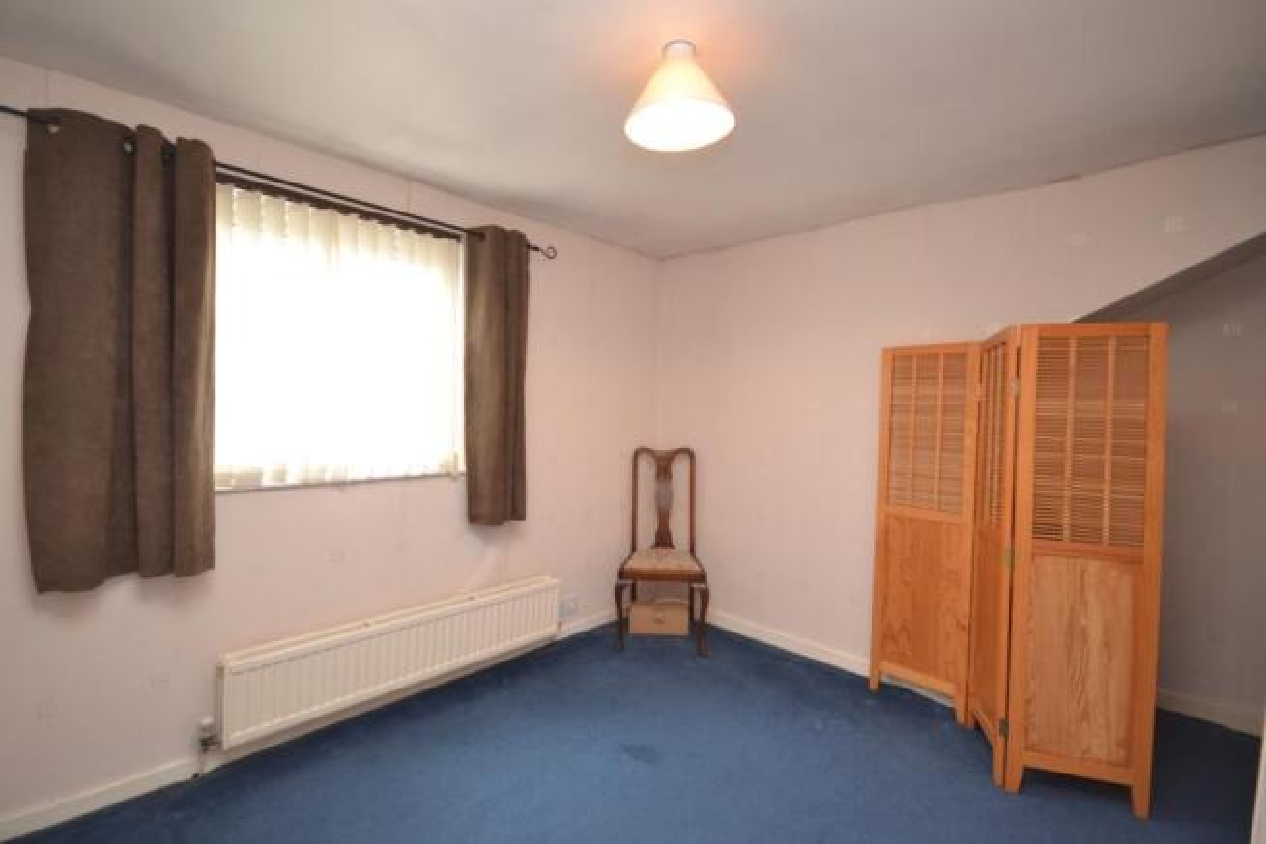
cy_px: 422
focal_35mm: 15
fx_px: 528
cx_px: 633
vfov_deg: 77.4
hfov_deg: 100.4
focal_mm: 10
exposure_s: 1/60
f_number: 4
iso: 900
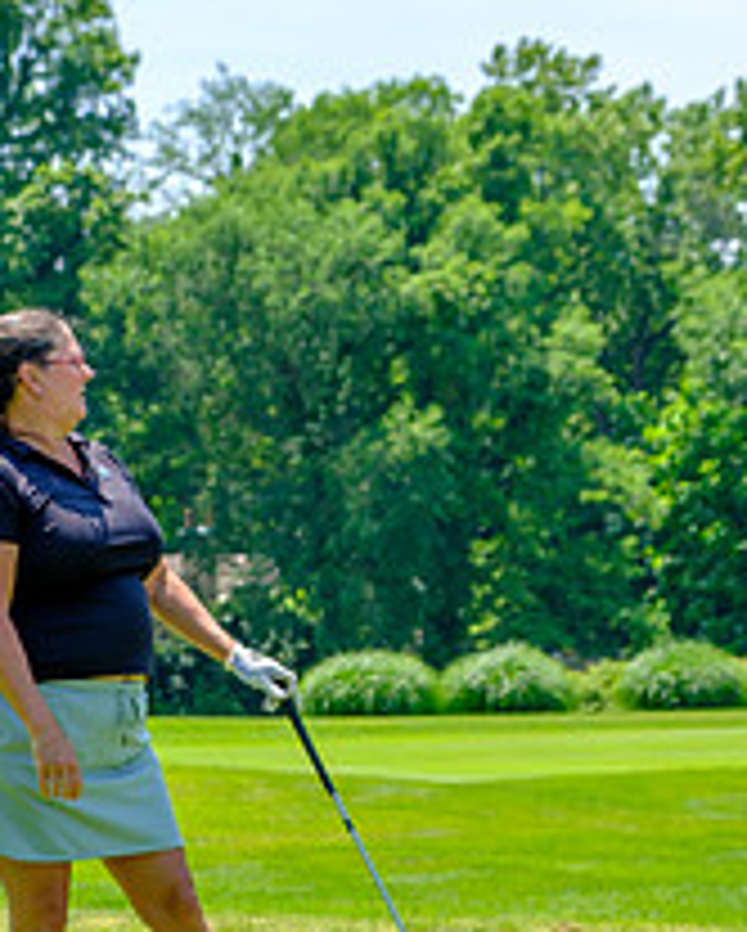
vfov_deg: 11.4
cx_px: 126
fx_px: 4664
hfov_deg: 9.1
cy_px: 783
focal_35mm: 169
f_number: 5.6
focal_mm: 55
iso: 200
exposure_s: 1/250
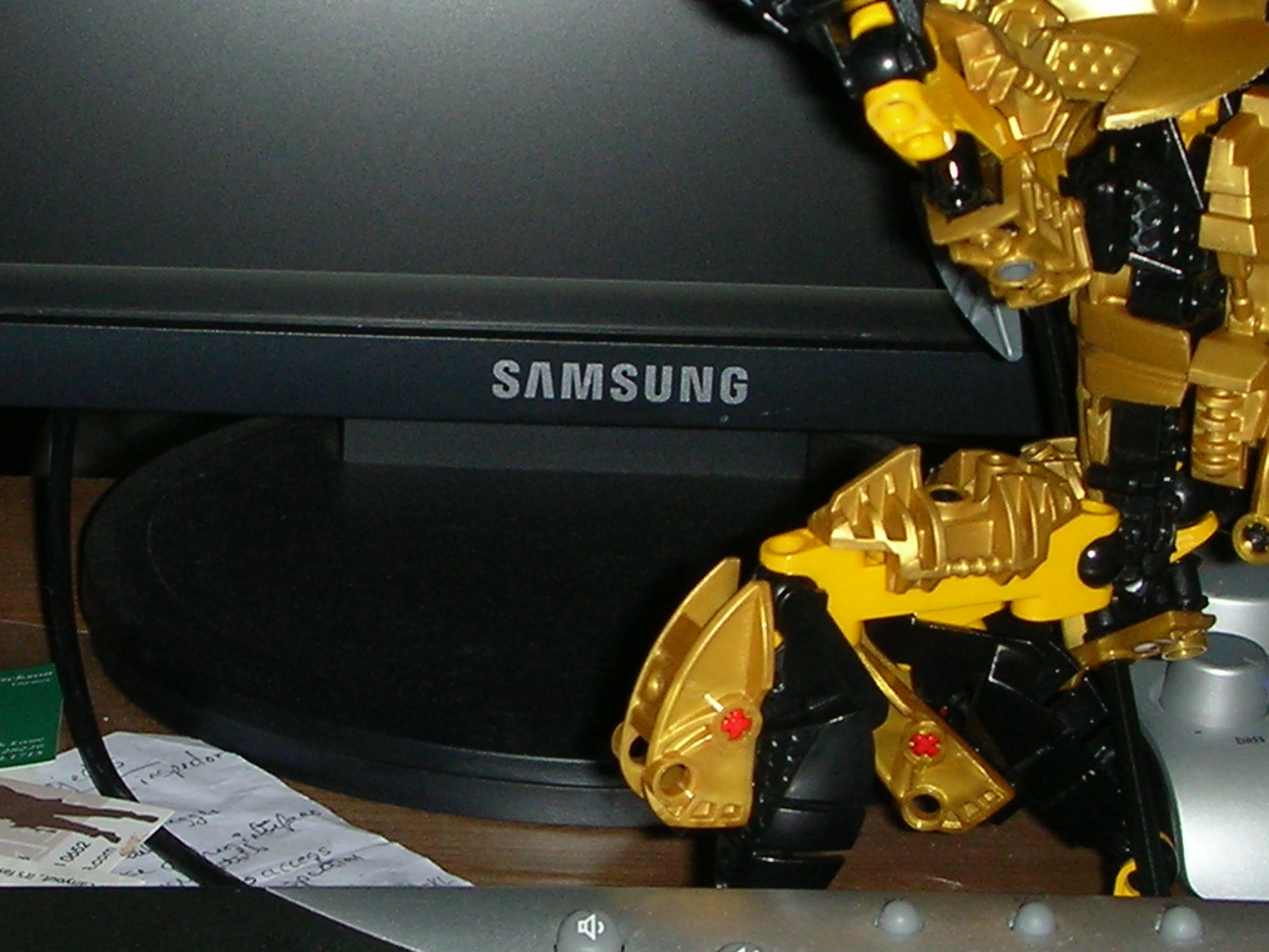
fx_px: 3556
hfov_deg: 20.0
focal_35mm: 97
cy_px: 425
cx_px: 249
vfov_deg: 15.2
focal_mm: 5.8
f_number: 3
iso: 50
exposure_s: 1/60.1
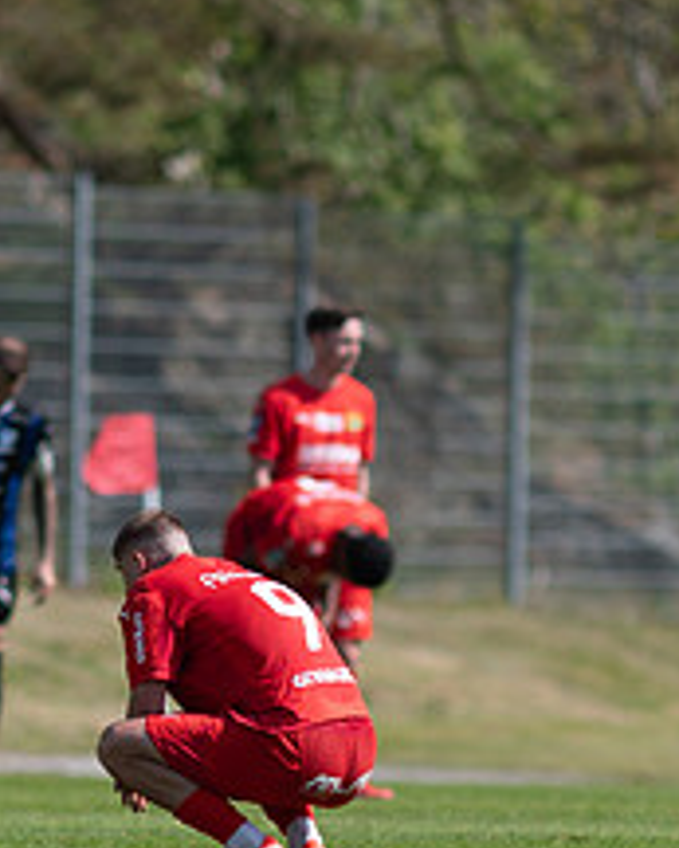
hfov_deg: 1.4
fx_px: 28591
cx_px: 381
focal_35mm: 1139
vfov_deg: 1.7
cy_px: 563
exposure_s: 1/2000
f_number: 3.2
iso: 100
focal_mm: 300
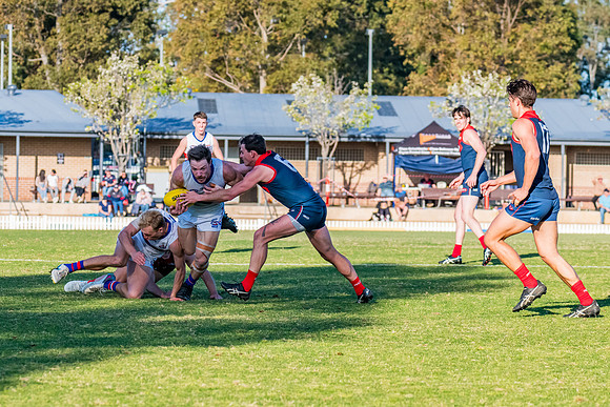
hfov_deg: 8.6
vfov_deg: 5.8
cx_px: 187
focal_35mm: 239
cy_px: 198
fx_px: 4046
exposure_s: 1/1600
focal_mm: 170
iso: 800
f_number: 8
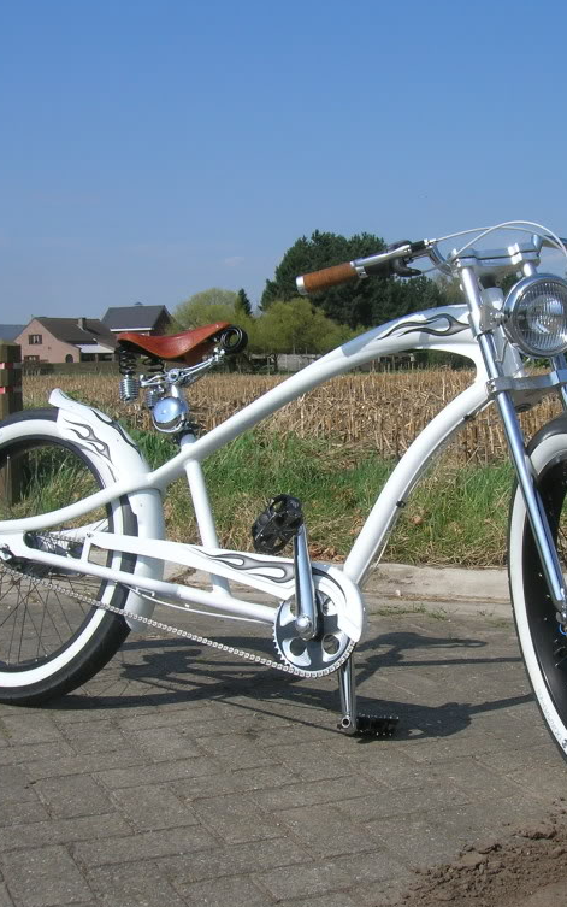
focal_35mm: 49
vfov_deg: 41.0
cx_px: 408
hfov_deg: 26.1
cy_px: 449
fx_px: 1211
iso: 50
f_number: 4.9
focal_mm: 5.7
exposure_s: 1/592
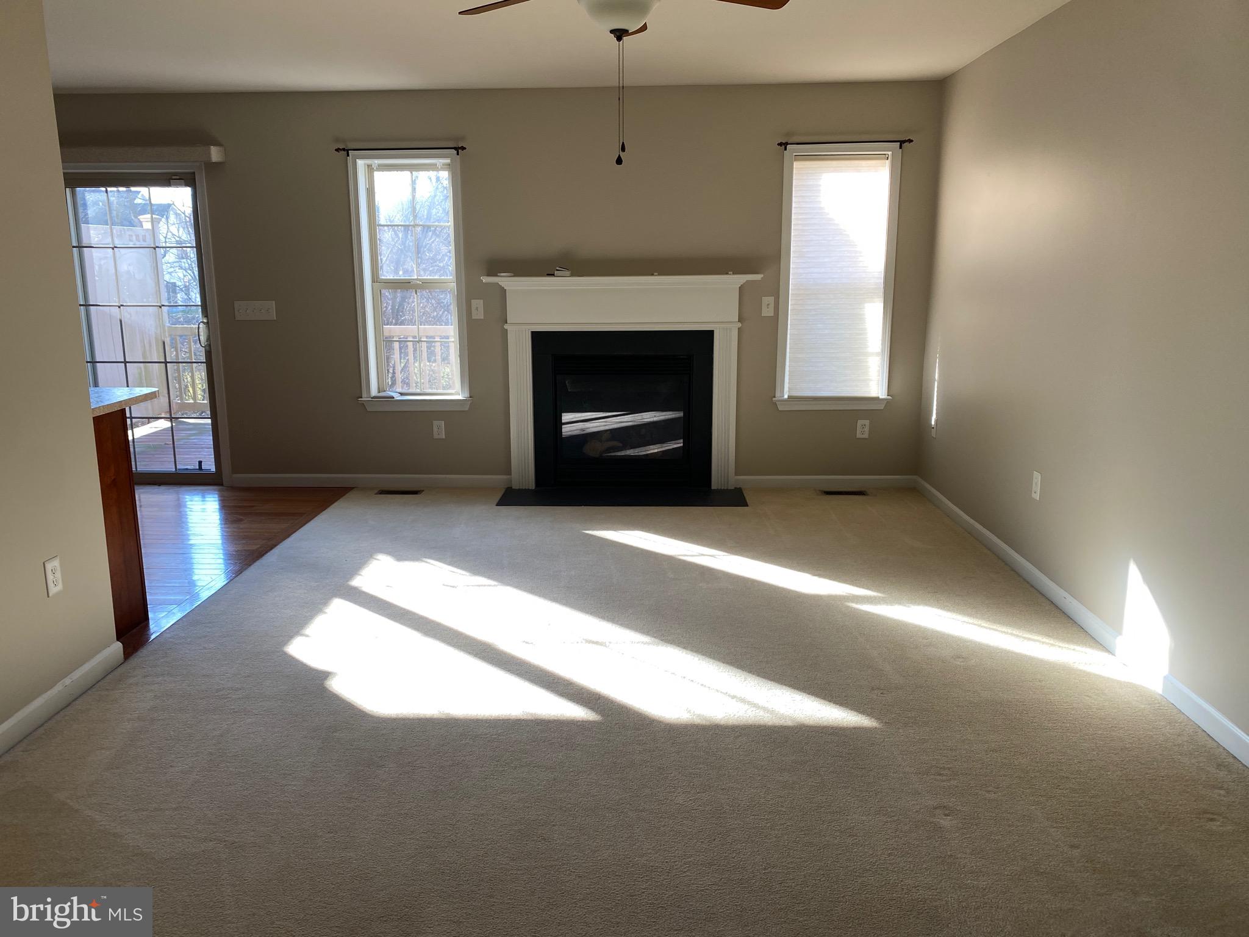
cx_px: 624
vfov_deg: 53.1
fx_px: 938
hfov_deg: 67.3
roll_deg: -0.6
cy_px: 468
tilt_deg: -13.1
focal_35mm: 26
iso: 40
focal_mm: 4.25
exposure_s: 1/120
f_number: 1.8
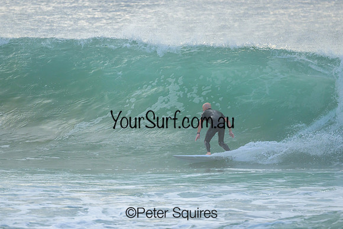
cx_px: 172
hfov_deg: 2.6
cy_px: 114
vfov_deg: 1.7
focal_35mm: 800
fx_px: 7624
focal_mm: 800
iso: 1800
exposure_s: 1/2500
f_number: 6.3
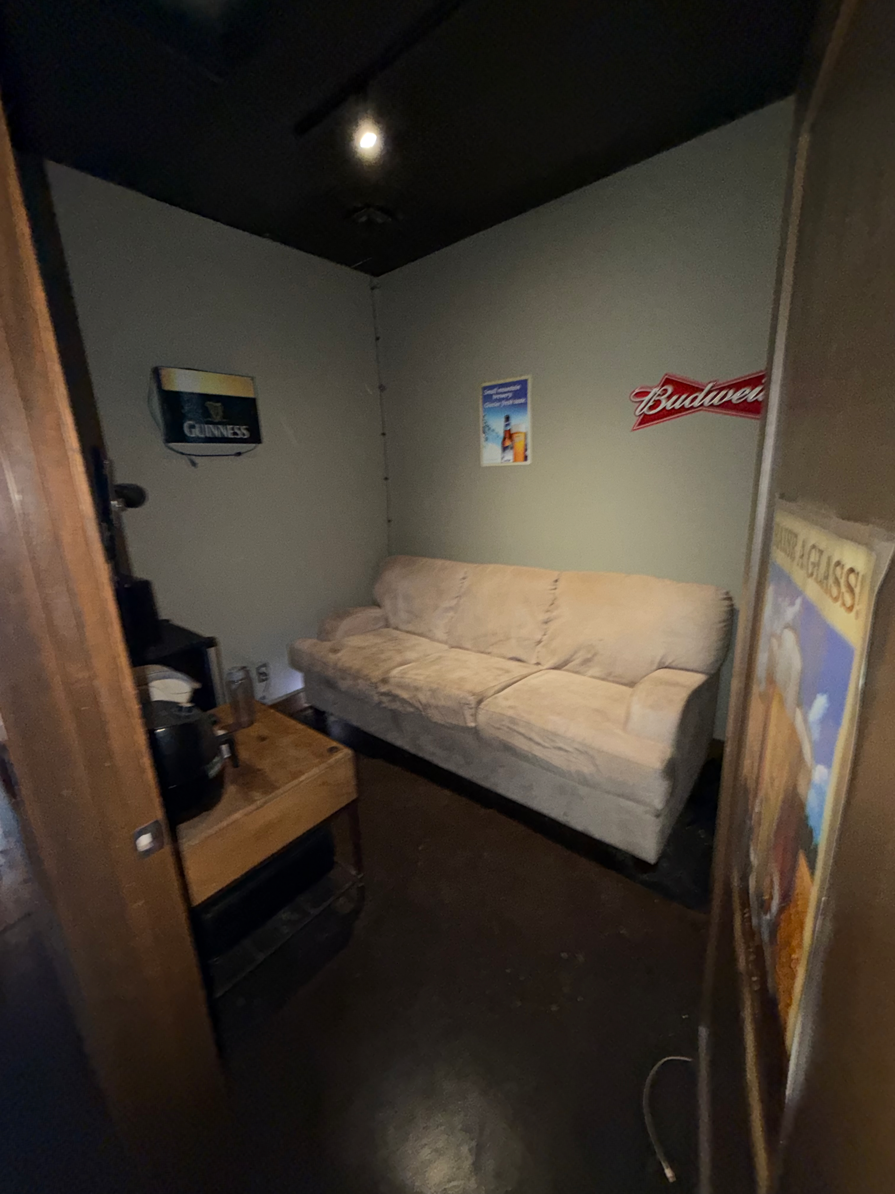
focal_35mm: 14
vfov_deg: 102.1
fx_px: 483
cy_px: 597
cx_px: 448
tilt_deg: -14.7
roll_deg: +1.0
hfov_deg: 85.7
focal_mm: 2.22
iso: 200
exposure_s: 1/30
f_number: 2.2
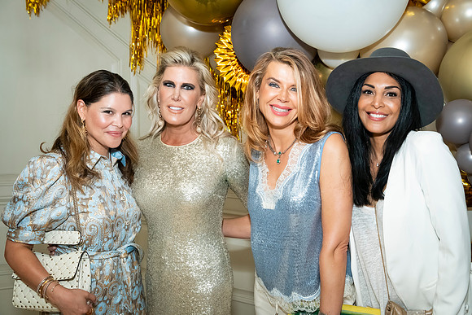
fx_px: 498
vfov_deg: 35.1
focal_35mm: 38
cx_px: 236
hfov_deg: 50.7
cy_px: 158
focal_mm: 38
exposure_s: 1/100
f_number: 5.6
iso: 1600
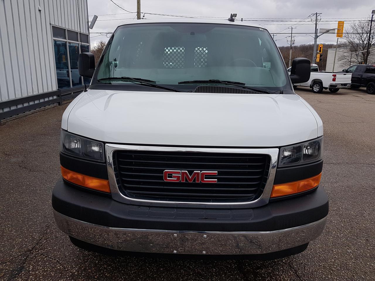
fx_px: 282
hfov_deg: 67.3
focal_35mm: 26
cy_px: 140
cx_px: 188
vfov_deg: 53.1
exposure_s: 1/706
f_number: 1.7
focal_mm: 4.2
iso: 40
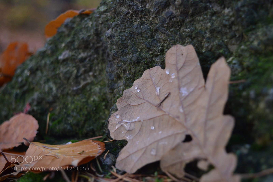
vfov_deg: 23.7
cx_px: 136
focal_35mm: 57
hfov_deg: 35.1
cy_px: 91
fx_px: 432
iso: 800
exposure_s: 1/30
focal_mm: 38
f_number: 4.8
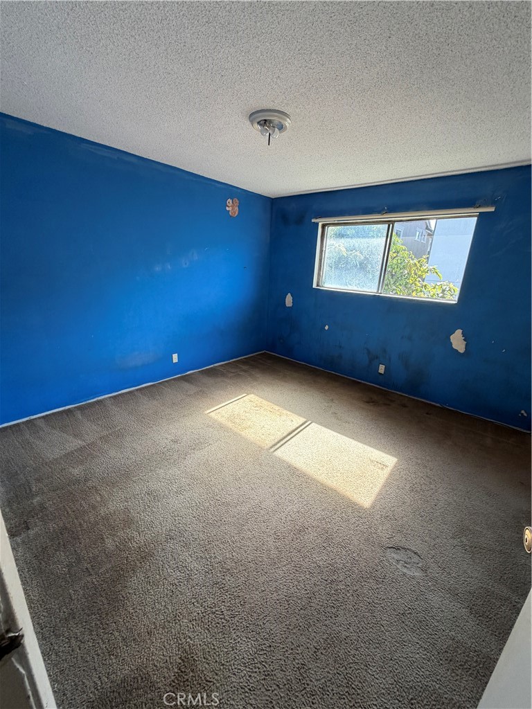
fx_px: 287
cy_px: 354
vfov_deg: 102.1
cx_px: 266
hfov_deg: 85.7
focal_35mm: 14
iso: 125
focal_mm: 2.22
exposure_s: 1/121
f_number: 2.2
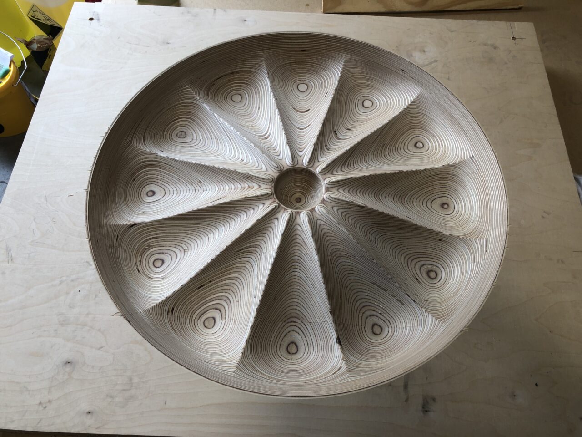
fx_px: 471
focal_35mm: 28
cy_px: 218
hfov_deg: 63.4
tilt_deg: -64.9
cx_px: 291
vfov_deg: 49.7
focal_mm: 4
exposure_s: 1/120
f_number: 1.8
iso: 20
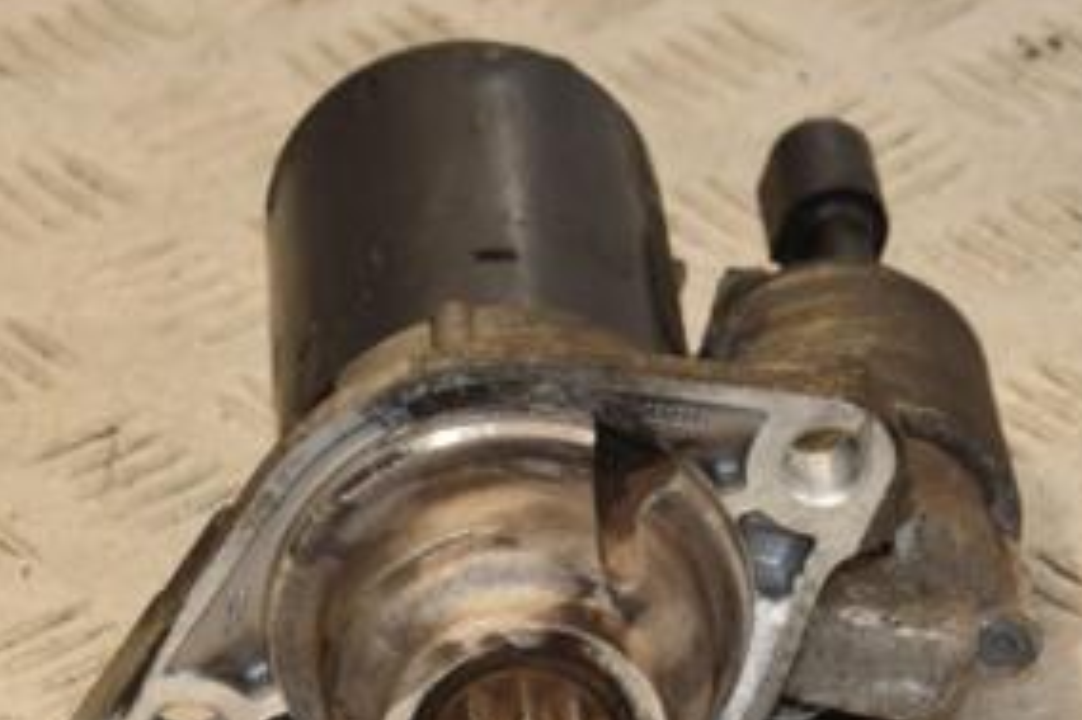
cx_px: 392
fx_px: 6278
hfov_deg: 9.8
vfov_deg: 6.6
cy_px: 530
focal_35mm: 209
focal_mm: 66
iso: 800
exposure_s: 1/200
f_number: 7.1
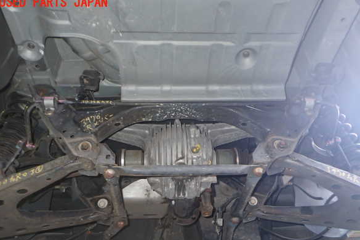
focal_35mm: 32
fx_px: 320
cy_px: 134
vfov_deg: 41.1
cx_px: 180
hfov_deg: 58.7
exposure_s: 1/30
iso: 400
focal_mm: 5.4
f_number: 2.3
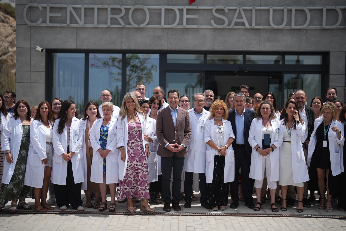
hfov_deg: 39.6
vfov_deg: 27.0
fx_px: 481
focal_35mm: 50
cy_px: 116
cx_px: 173
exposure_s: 1/32000
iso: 320
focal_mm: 50
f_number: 1.4
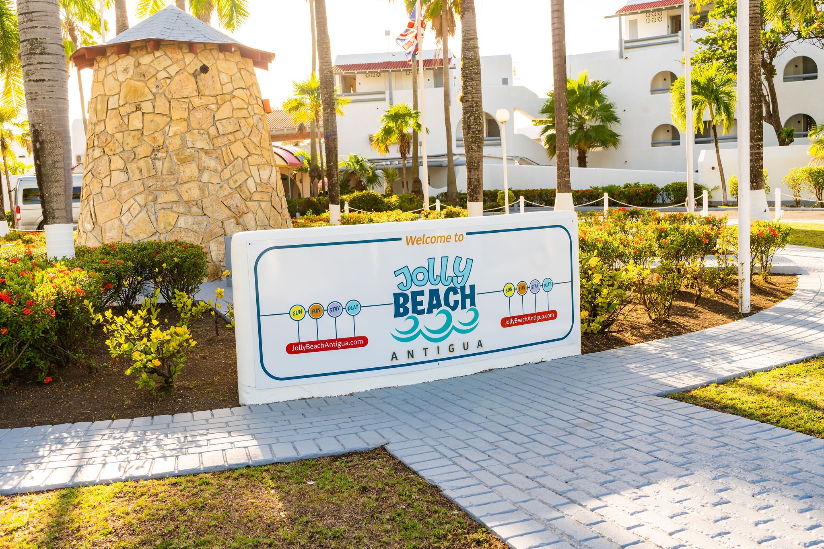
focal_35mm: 37
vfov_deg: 36.0
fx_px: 847
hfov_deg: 51.9
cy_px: 274
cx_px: 412
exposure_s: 1/200
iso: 400
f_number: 9
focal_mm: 37
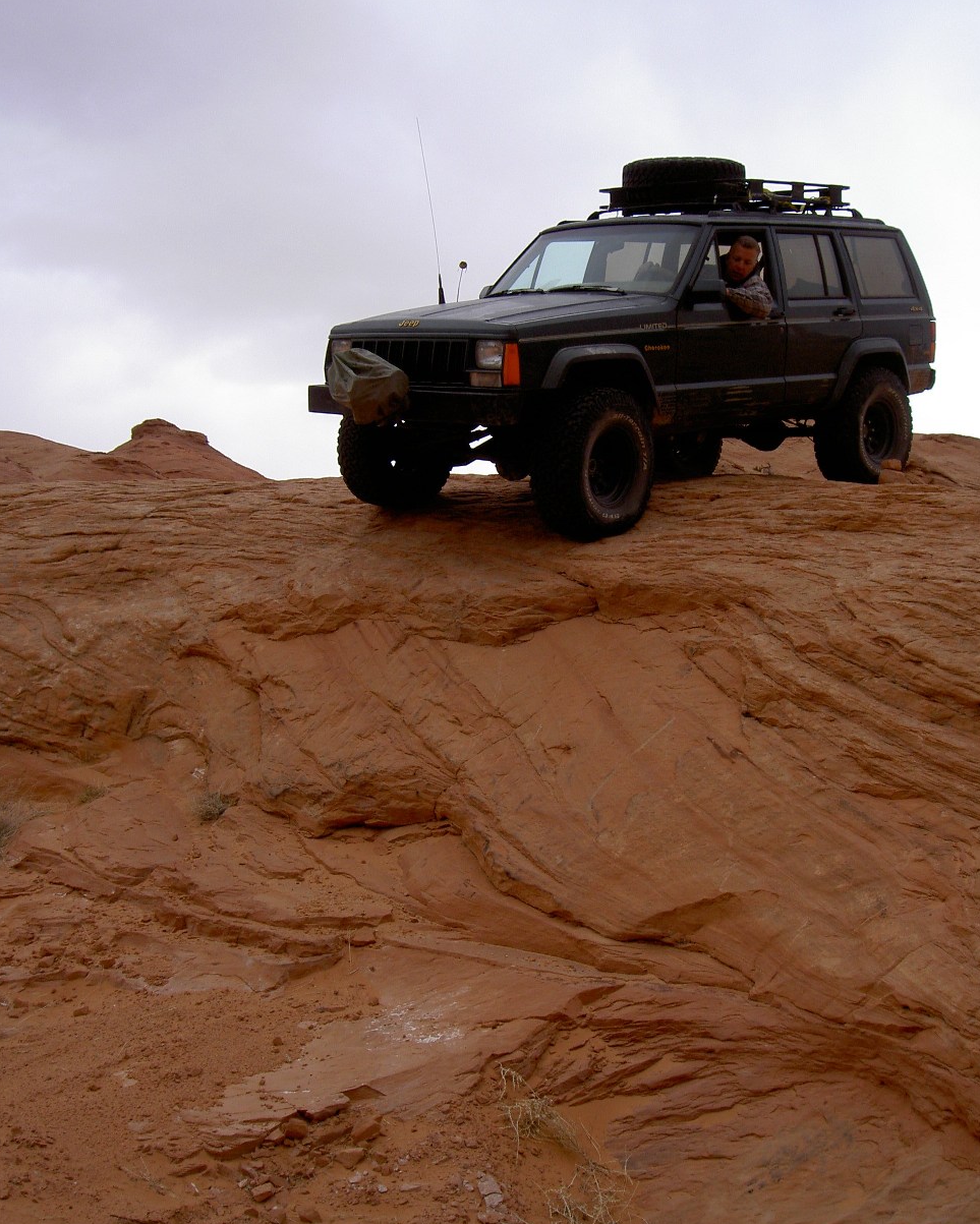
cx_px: 492
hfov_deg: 36.5
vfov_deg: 44.8
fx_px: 1486
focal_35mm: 41
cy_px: 591
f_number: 4.7
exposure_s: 1/250
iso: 100
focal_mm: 8
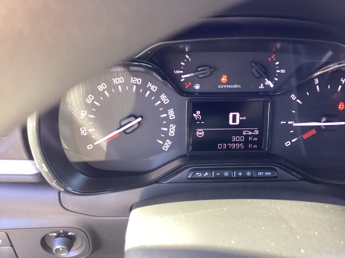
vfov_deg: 45.4
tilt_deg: -30.0
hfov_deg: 58.4
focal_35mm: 31
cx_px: 172
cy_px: 129
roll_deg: -1.9
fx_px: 309
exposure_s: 1/50
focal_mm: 3.3
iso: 125
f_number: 2.4
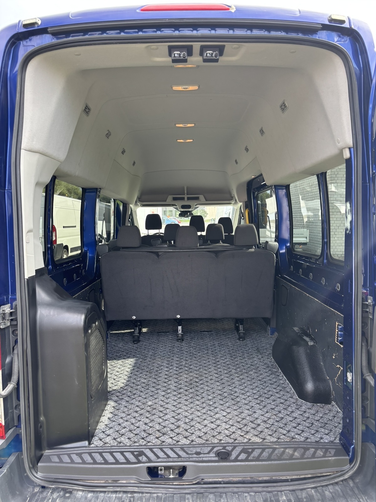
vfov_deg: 67.3
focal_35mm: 26
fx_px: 377
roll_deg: -0.7
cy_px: 251
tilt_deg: -5.0
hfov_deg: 53.1
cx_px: 188
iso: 50
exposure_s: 1/167
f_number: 1.6
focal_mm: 5.96
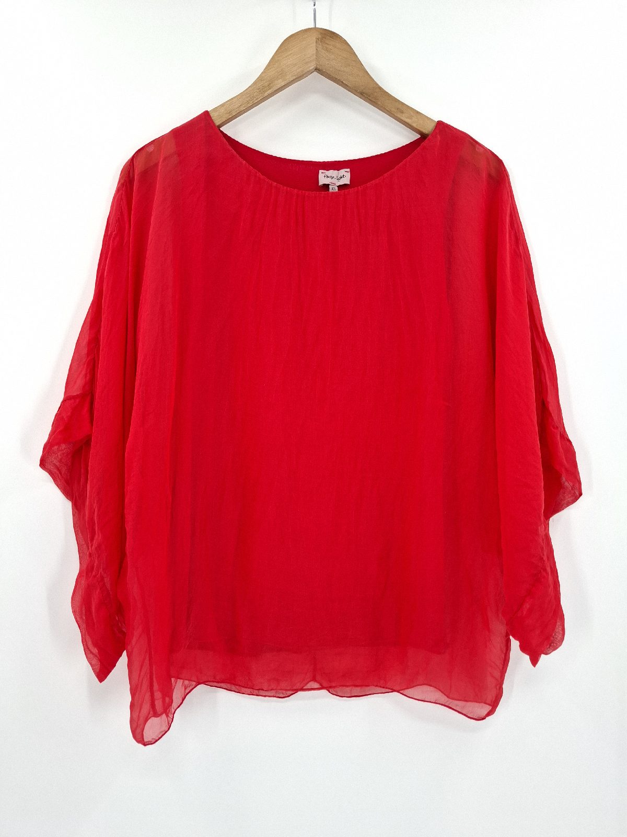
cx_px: 314
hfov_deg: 58.9
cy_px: 418
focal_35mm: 23
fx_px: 555
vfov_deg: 73.9
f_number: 1.8
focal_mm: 5.54
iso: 80
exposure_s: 1/120
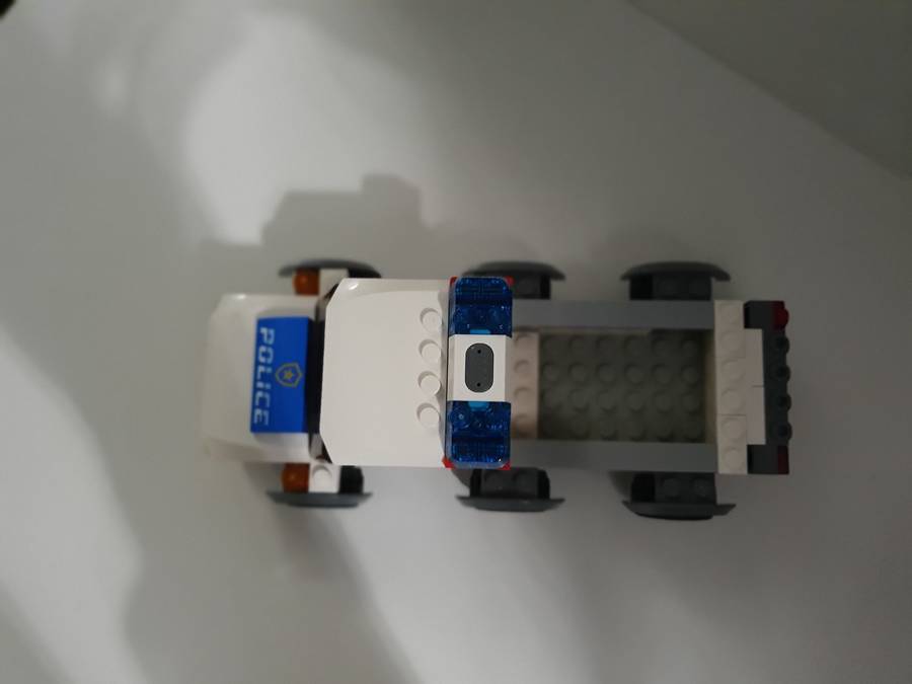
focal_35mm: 26
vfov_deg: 53.1
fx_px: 685
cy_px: 342
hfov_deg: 67.3
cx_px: 456
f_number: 1.5
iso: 500
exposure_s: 1/33
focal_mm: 4.32
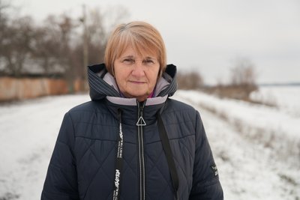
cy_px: 100
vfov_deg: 31.9
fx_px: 350
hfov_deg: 46.4
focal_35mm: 42
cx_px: 150
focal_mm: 42
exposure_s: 1/160
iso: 320
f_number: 2.8
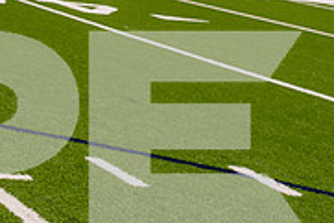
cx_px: -162
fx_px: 1133
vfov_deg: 10.8
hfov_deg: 15.5
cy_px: 353
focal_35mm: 122
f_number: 8
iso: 100
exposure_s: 1/250
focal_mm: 38
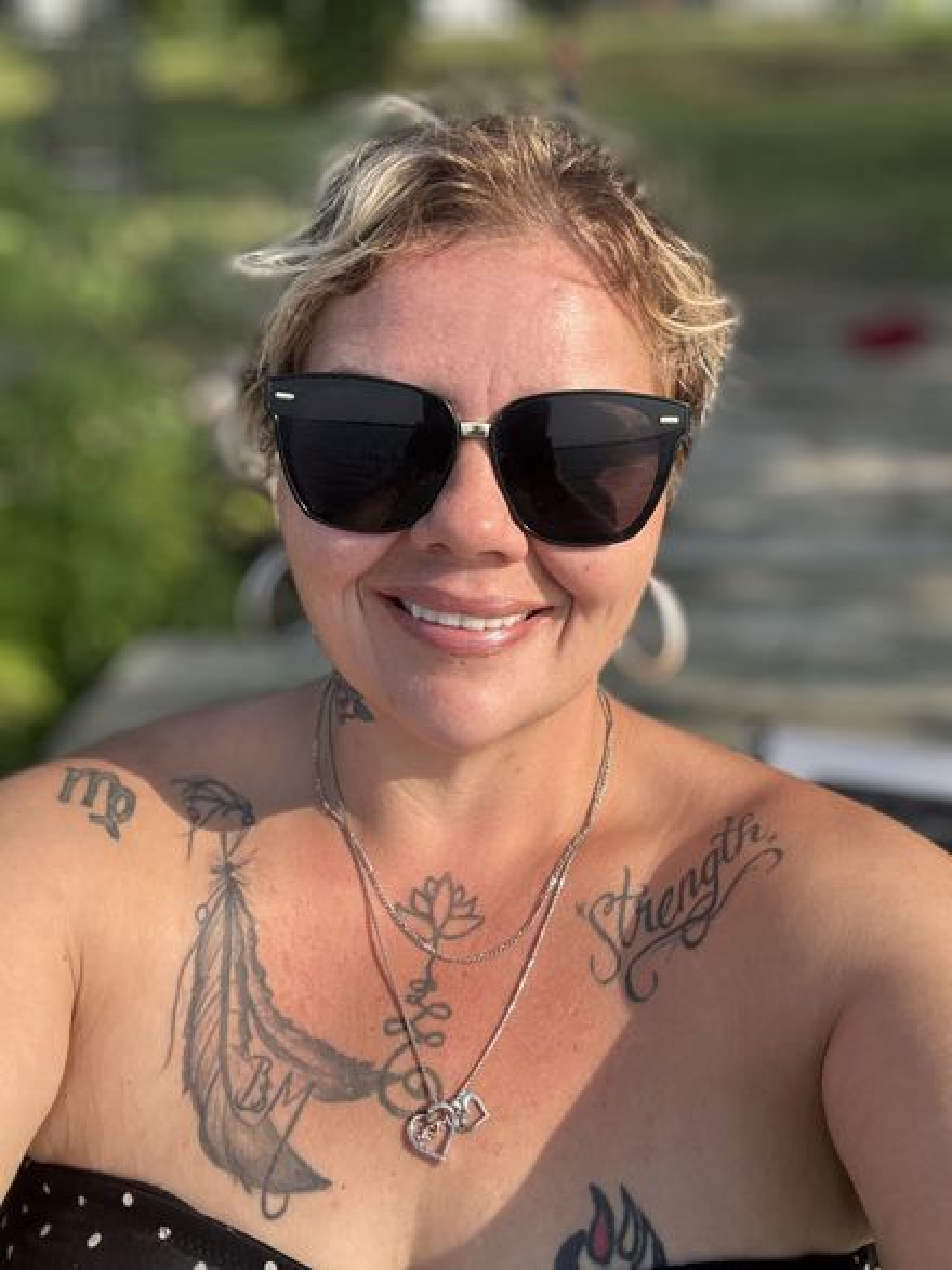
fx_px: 1100
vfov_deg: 60.0
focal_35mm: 30
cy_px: 635
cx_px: 476
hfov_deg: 46.8
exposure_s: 1/806
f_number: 1.9
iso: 25
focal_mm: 2.69
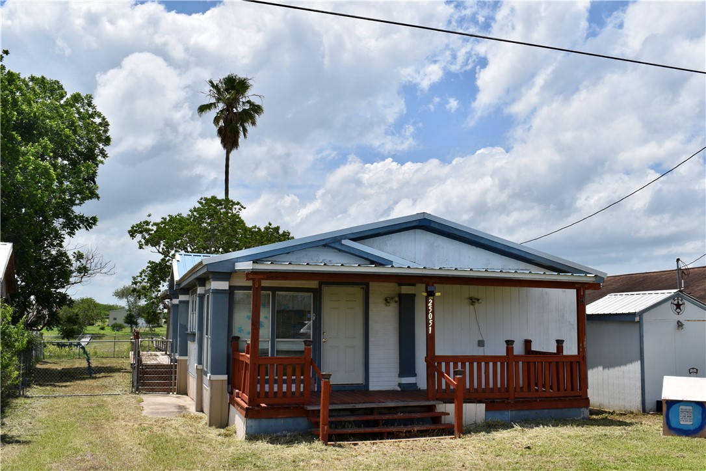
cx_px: 353
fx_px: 706
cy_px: 236
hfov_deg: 53.1
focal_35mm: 36
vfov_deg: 36.9
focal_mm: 24
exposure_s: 1/200
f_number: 13
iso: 100
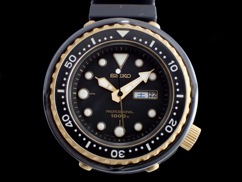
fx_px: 440
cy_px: 91
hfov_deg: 30.7
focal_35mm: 63
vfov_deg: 23.3
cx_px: 121
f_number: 3.6
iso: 1600
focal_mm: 11.09
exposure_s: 1/60
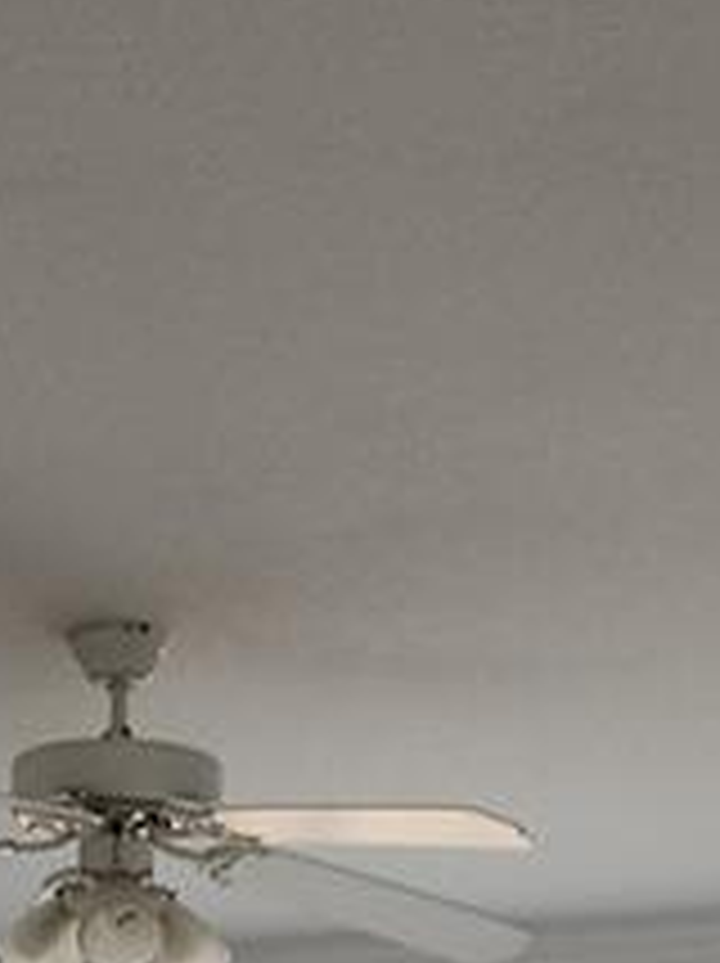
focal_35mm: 129
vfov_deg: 13.6
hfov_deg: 11.4
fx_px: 3585
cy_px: 1764
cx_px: 18
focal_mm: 6.4
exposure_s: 1/60
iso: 64
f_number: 1.8
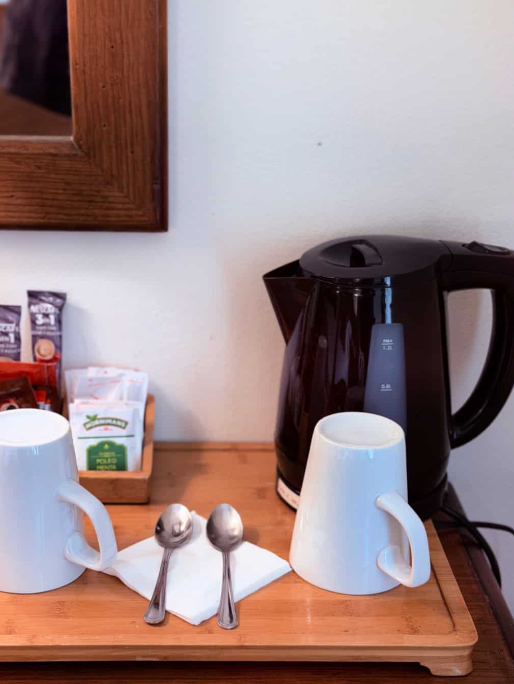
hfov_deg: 25.7
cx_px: 228
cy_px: 390
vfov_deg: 33.7
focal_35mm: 57
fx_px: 1128
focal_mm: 6.8
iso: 200
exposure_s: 1/33
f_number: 1.8
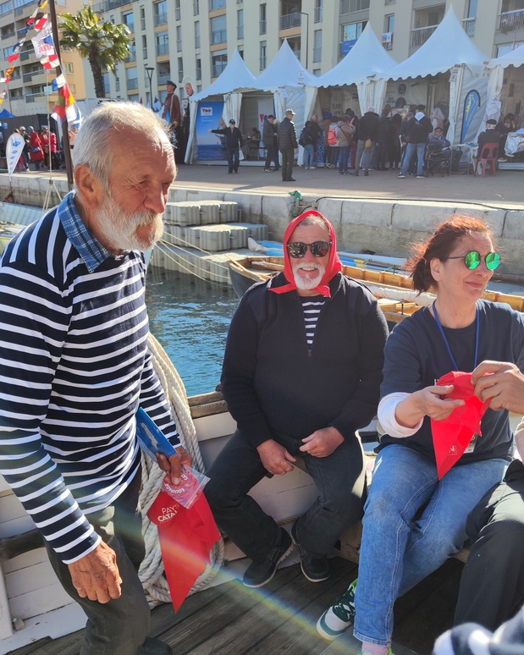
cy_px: 401
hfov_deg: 47.1
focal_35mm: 31
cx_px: 244
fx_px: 601
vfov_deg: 56.6
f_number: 1.88
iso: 50
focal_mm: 5.59
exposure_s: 1/1827
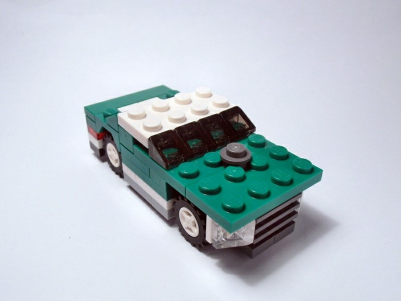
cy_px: 150
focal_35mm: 37
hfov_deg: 50.1
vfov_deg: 38.7
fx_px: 429
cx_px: 200
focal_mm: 6.61
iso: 80
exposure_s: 1/80
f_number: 3.9
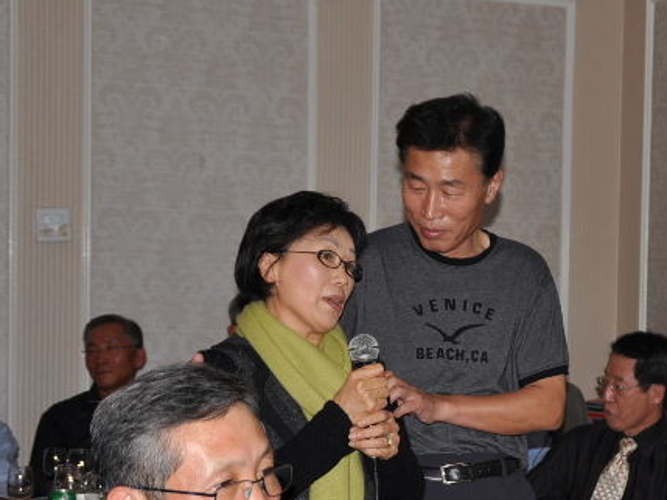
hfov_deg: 22.6
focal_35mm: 86
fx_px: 1658
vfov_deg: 17.1
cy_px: 325
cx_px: 490
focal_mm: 32
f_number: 4.2
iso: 200
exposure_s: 1/60
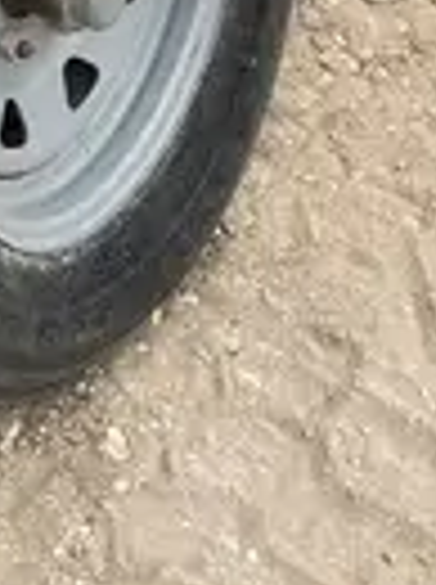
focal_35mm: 147
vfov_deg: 11.1
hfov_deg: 9.2
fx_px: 2477
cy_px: -866
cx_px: -521
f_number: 1.6
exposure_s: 1/121
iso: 40
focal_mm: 4.2
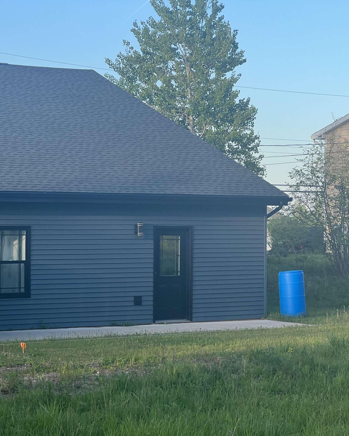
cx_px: 152
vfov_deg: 19.0
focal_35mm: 101
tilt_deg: +0.0
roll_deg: +0.3
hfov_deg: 15.2
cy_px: 219
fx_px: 1304
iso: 32
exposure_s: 1/168
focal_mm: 9
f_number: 2.8
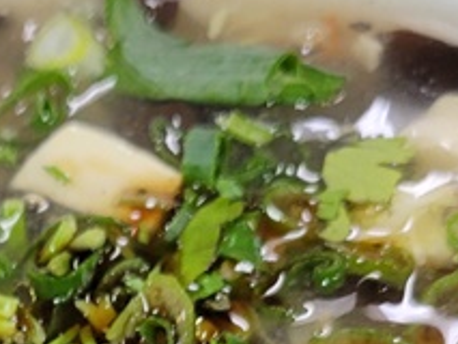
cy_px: 553
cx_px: -26
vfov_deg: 11.5
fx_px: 1615
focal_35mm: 122
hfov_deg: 15.8
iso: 200
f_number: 1.8
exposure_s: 1/60
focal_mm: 5.4
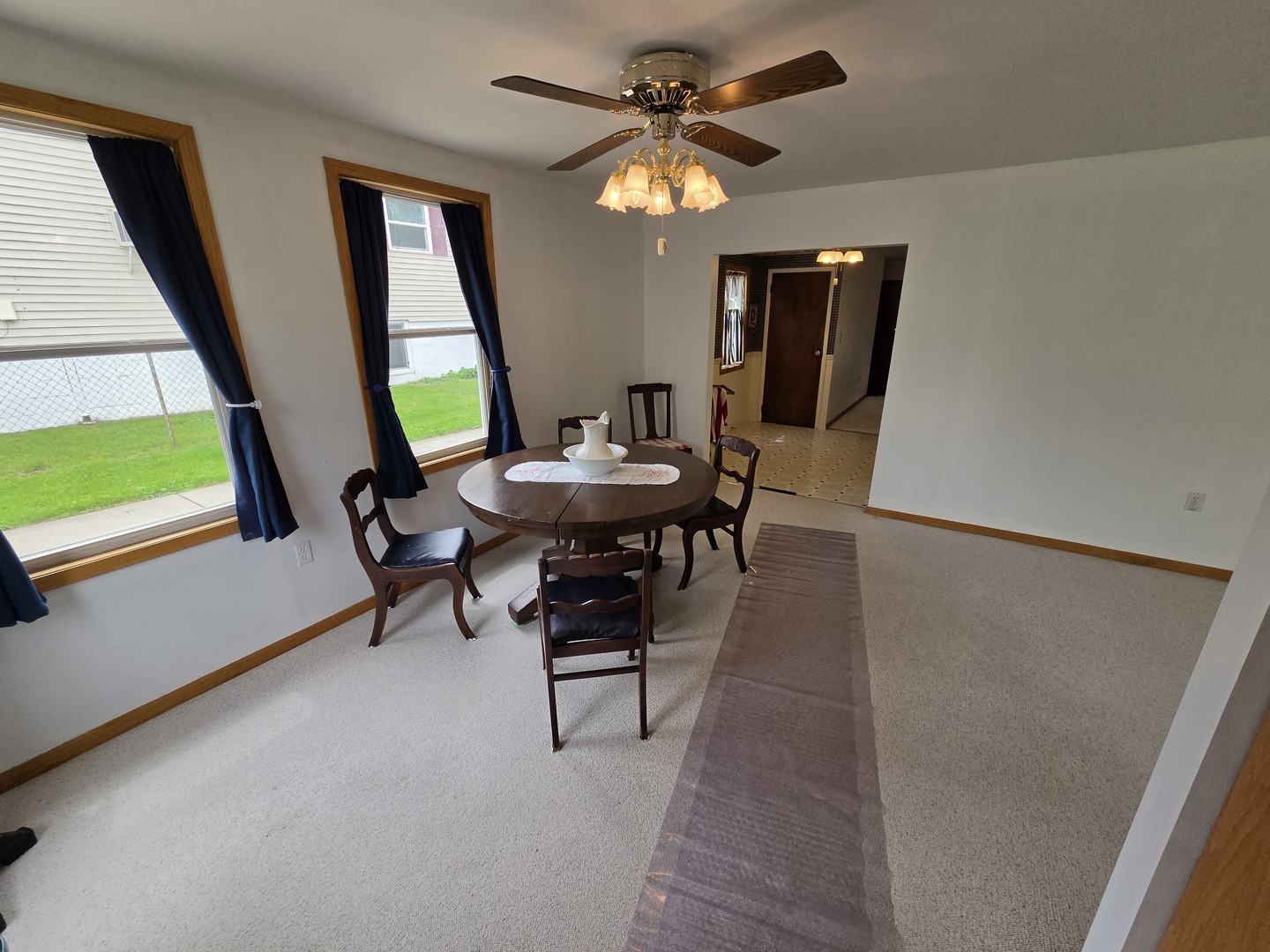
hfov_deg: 106.2
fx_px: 477
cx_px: 635
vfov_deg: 89.9
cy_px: 476
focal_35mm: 13
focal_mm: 2.2
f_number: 2.2
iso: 100
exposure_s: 1/446
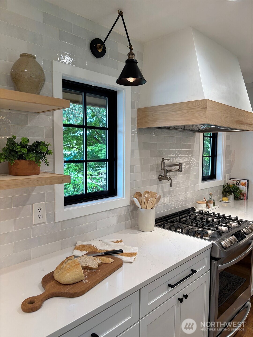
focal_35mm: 26
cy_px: 168
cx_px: 126
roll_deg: -0.2
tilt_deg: -4.8
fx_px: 253
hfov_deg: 53.1
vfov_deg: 67.3
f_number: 1.6
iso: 100
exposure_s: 1/120
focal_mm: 5.96
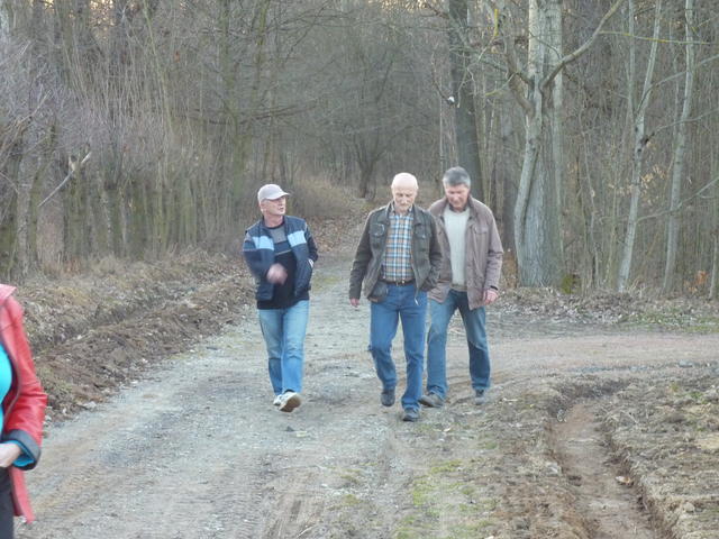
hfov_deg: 20.4
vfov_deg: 15.4
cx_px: 360
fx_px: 1994
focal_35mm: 96
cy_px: 270
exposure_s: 1/50
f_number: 4.3
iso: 320
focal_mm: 15.8
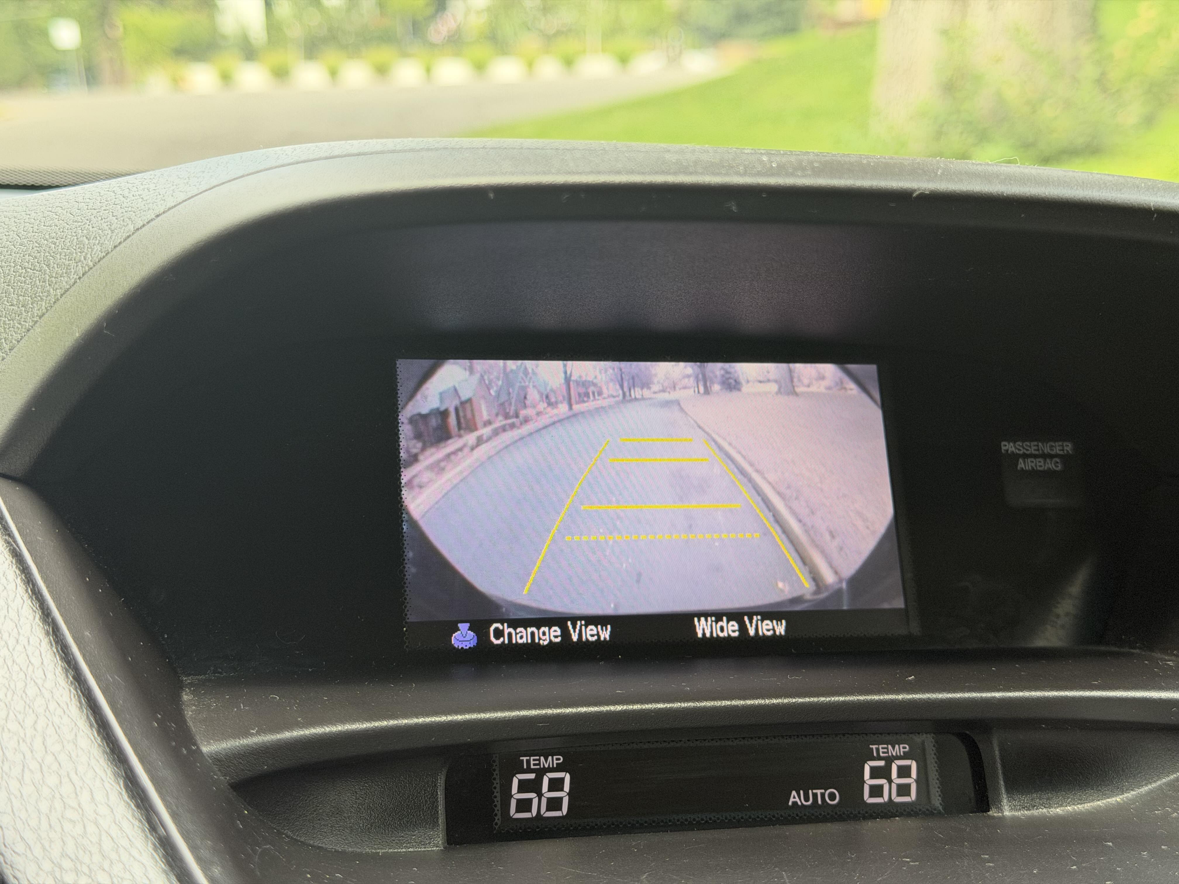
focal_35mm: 48
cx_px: 590
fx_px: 1635
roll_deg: +2.4
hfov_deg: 39.7
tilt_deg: -12.7
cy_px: 442
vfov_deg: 30.3
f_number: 1.78
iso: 80
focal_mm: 6.76
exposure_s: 1/189
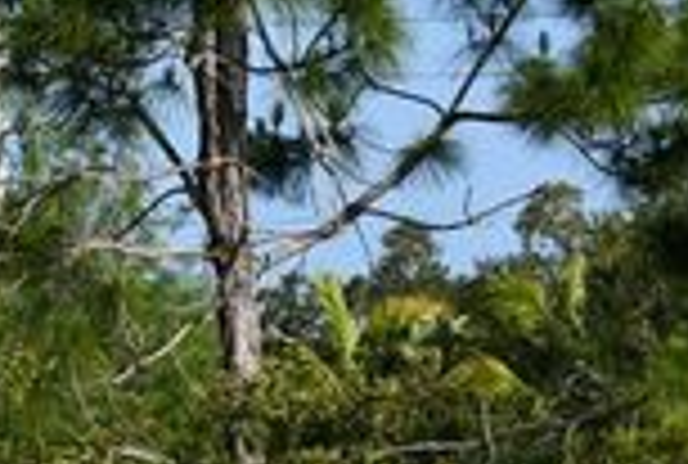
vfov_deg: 5.6
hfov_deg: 8.5
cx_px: 598
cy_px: 815
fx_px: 4639
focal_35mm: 242
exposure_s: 1/320
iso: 100
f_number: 9
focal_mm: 29
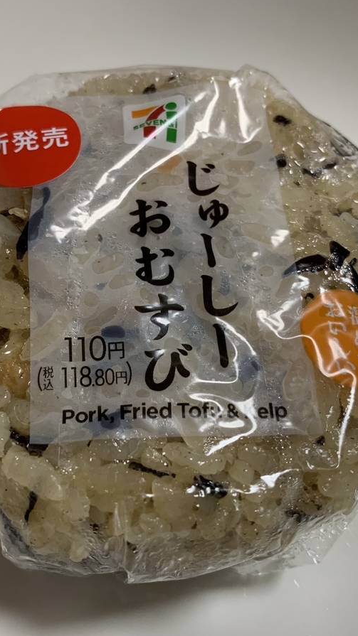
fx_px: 642
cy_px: 317
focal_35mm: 38
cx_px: 140
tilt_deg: -62.2
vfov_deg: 52.8
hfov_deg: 31.1
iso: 100
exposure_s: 1/68
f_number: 1.8
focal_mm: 4.25
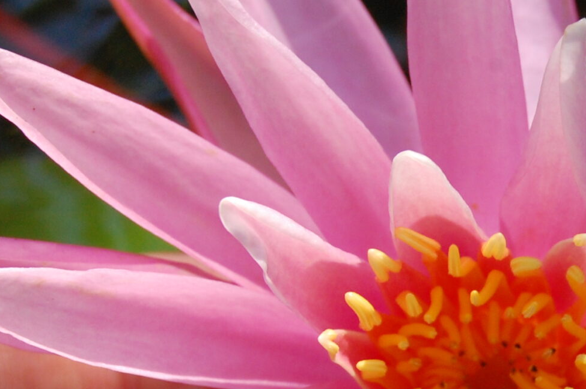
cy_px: 386
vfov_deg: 6.9
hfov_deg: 10.3
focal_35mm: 197
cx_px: 658
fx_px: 3203
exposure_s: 1/500
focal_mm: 50
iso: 800
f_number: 11
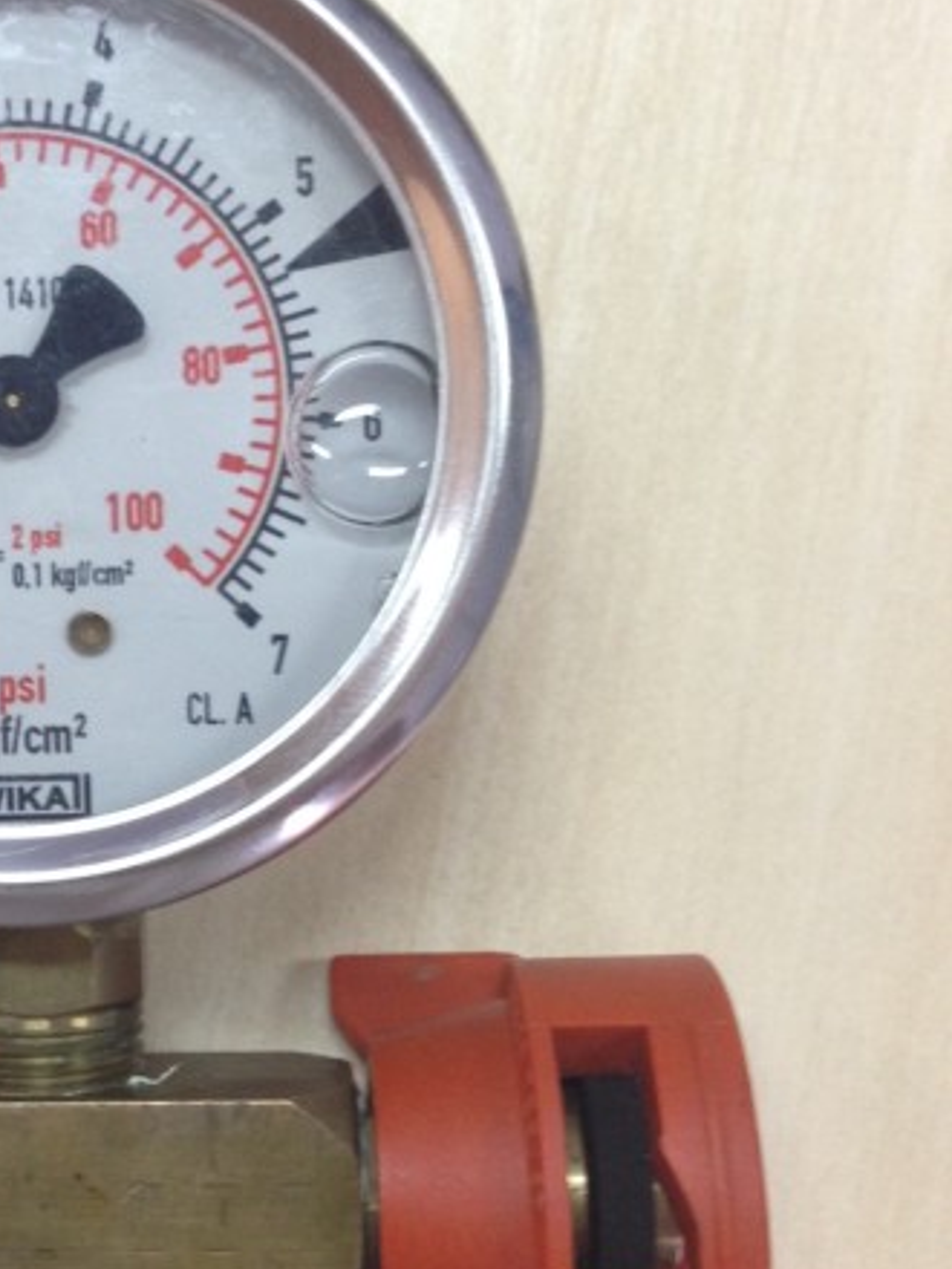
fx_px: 2200
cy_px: 600
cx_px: 92
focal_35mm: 60
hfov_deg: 23.7
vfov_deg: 32.2
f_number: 2.4
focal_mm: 4.12
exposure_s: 1/20
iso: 125
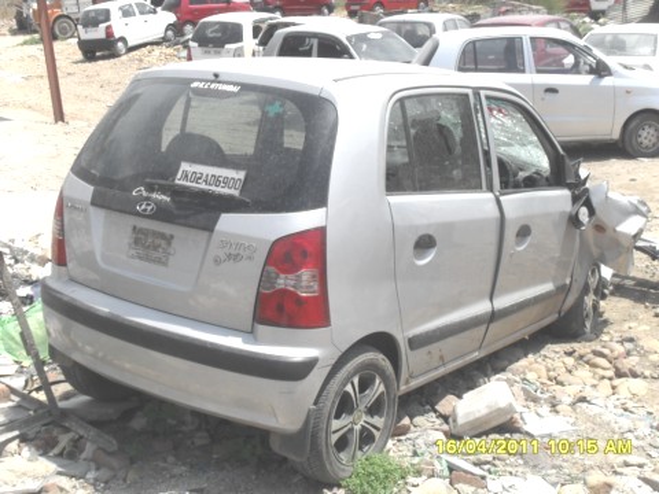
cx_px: 330
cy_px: 247
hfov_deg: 38.9
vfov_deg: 29.7
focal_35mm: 49
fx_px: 933
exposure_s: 1/180
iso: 100
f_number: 10
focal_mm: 8.7
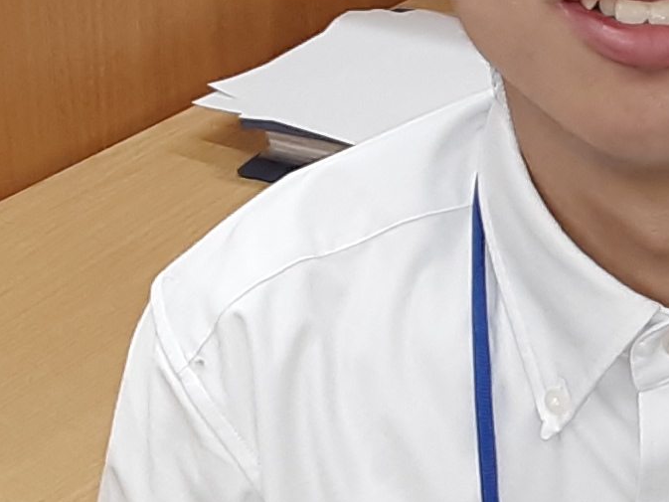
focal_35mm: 131
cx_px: 778
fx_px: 2532
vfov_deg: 11.3
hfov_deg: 14.6
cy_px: 164
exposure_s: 1/50
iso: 160
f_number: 1.9
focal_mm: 2.91
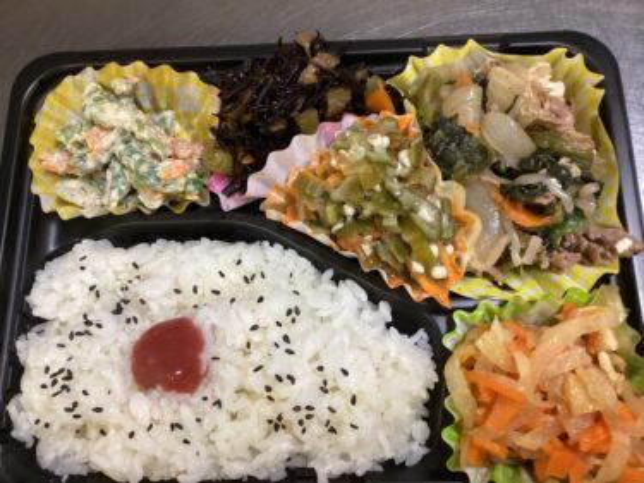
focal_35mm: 31
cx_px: 322
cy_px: 242
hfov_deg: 58.4
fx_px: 577
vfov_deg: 45.4
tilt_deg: -75.1
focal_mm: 3.3
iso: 200
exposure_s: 1/50
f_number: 2.4
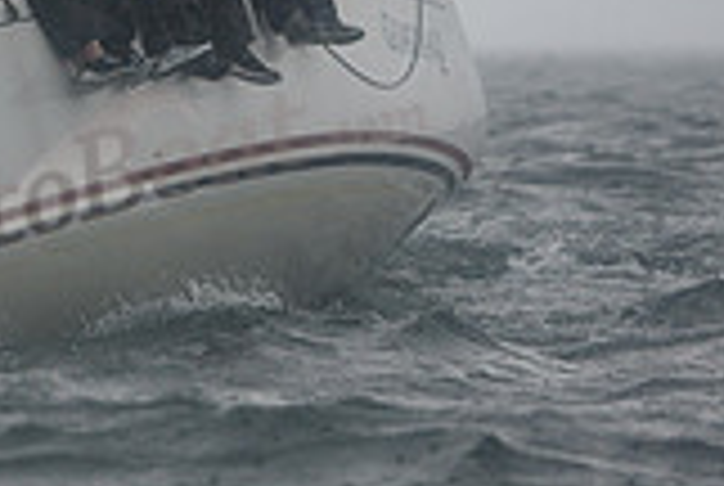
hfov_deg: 3.6
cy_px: 11
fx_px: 11585
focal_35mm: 575
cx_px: -436
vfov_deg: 2.4
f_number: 4.5
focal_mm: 160
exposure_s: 1/640
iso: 400
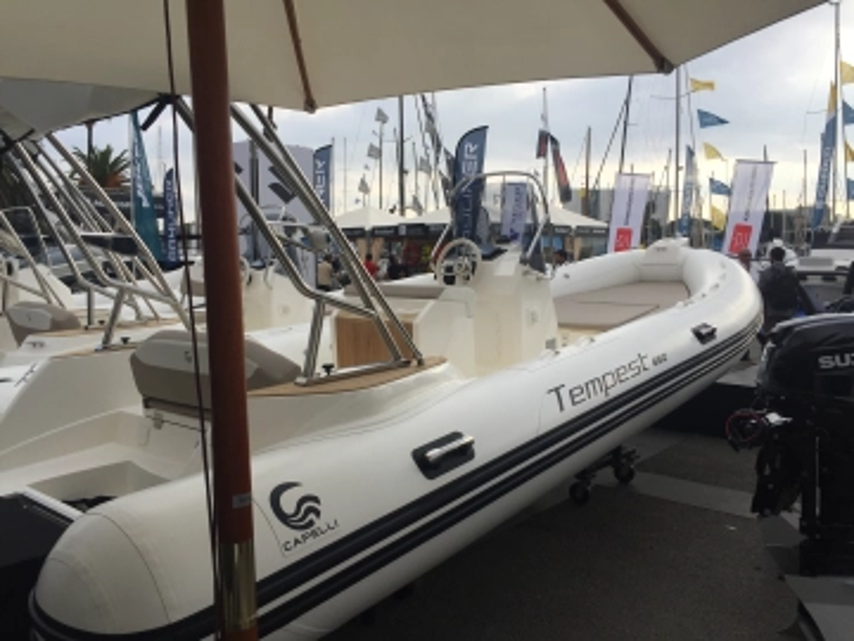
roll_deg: -0.1
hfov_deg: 61.7
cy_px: 320
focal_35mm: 29
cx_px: 427
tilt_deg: -6.4
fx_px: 715
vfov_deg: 48.2
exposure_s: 1/1364
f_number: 2.2
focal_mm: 4.15
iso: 32
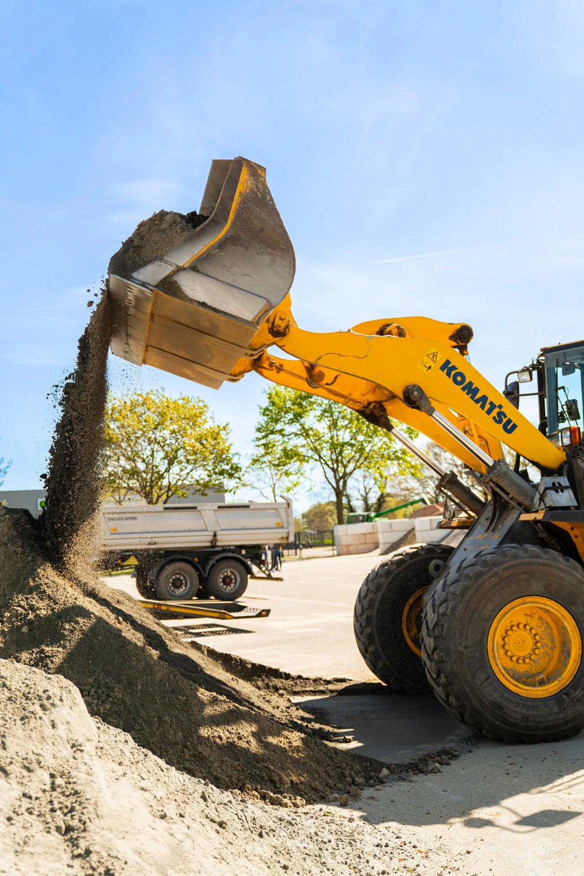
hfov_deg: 34.2
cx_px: 292
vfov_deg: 49.5
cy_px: 438
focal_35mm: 39
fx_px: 949
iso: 100
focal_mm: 39
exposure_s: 1/1250
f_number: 2.8
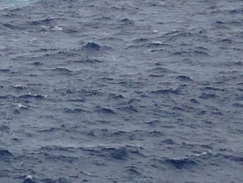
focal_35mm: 232
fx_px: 1629
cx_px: -565
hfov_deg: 7.3
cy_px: 168
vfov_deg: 6.4
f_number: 2.4
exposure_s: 1/1550
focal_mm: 4.12
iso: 50
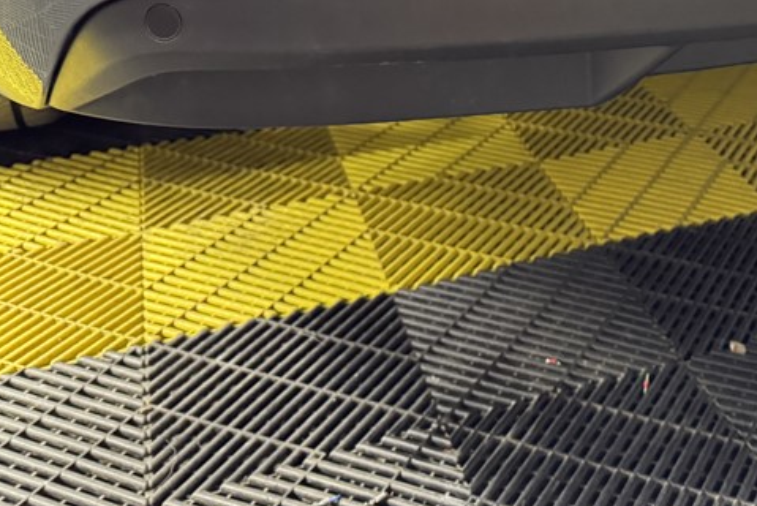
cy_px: -67
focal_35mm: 52
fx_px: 1094
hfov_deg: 35.0
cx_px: 739
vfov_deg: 24.1
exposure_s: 1/33
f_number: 1.78
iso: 1000
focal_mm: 6.76
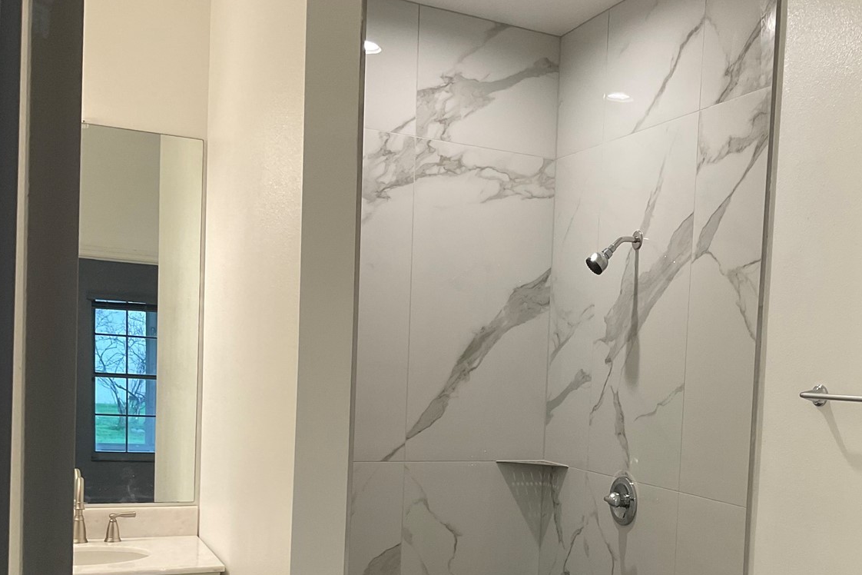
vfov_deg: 30.7
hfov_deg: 44.8
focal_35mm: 43
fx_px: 1030
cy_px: 430
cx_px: 571
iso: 64
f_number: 1.8
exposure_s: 1/60
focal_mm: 3
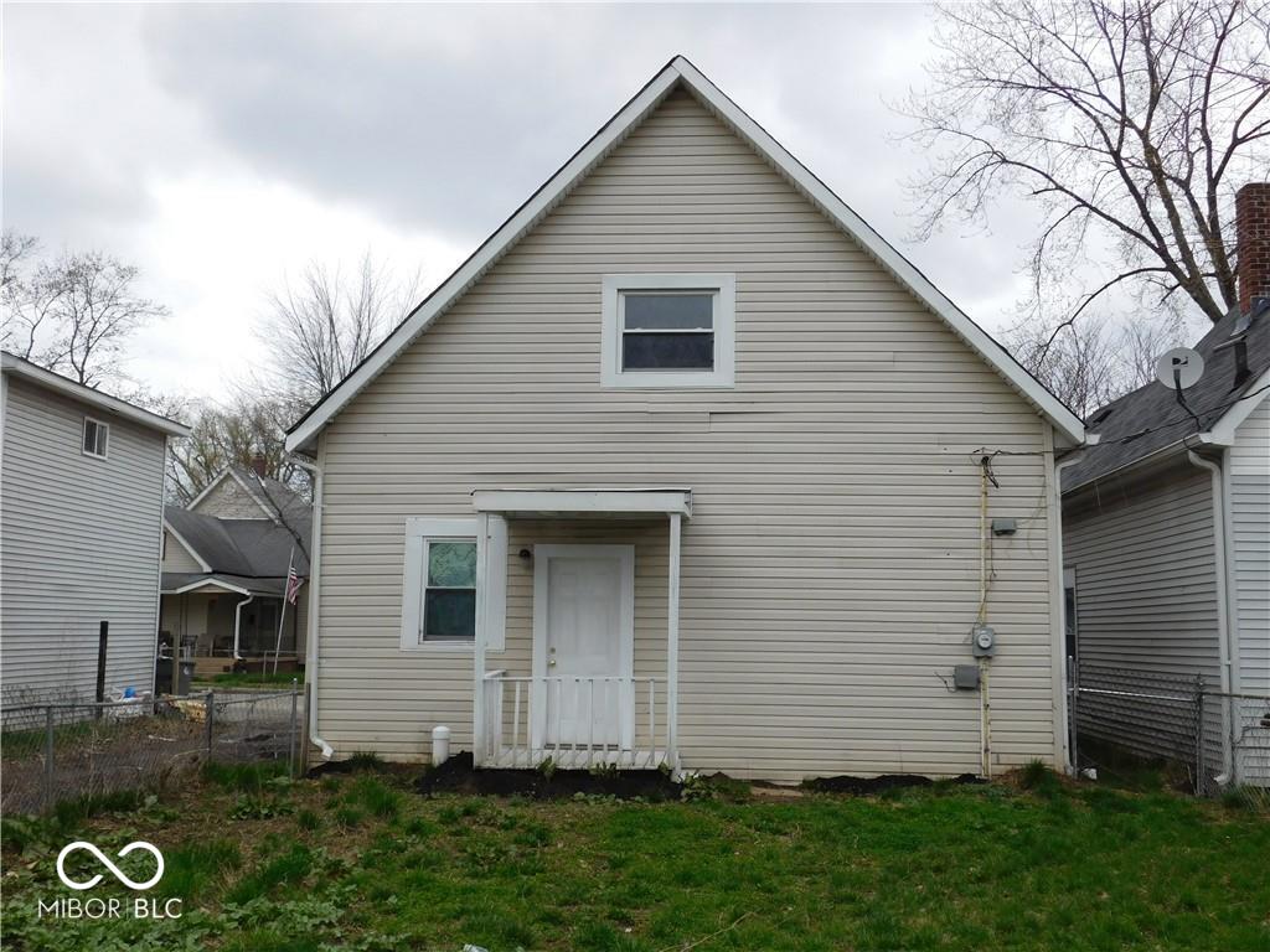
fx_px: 1321
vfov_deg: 39.7
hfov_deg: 51.4
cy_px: 476
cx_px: 635
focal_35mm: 36
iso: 125
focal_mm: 6.3
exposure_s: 1/500
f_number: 3.5
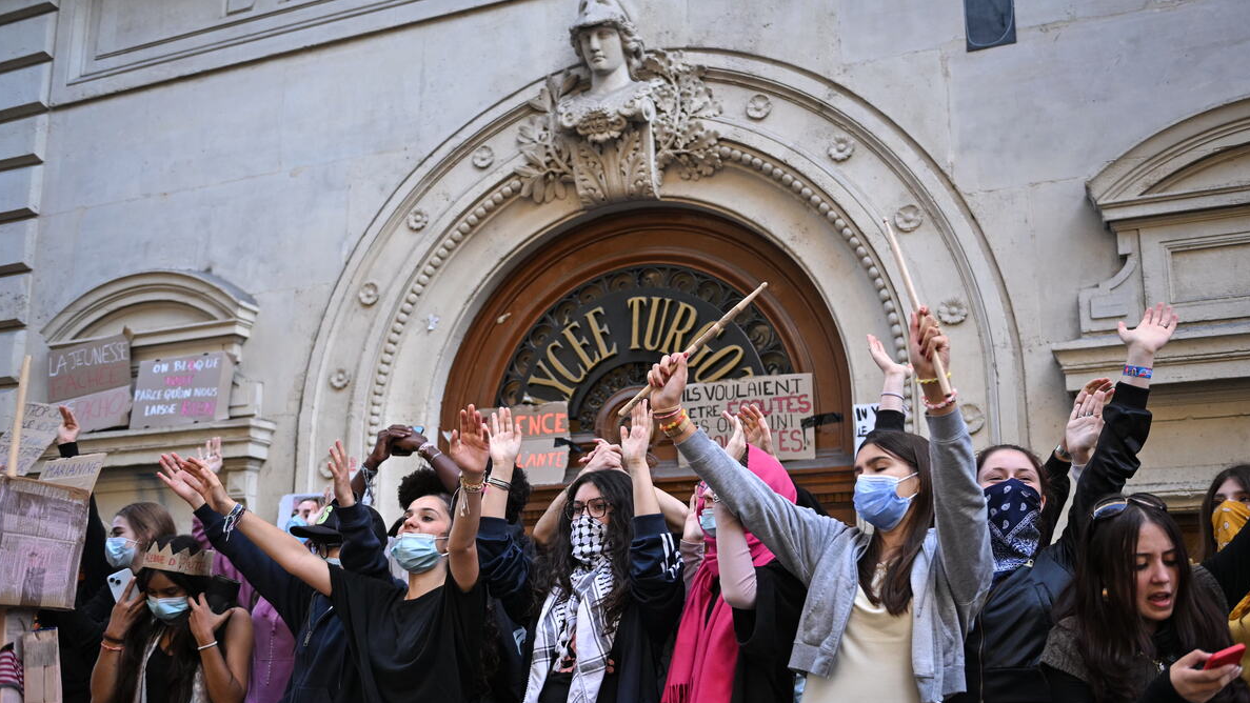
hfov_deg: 55.3
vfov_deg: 32.8
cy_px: 395
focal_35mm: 36
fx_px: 1193
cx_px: 622
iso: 1000
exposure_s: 1/1000
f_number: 2.8
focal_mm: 34
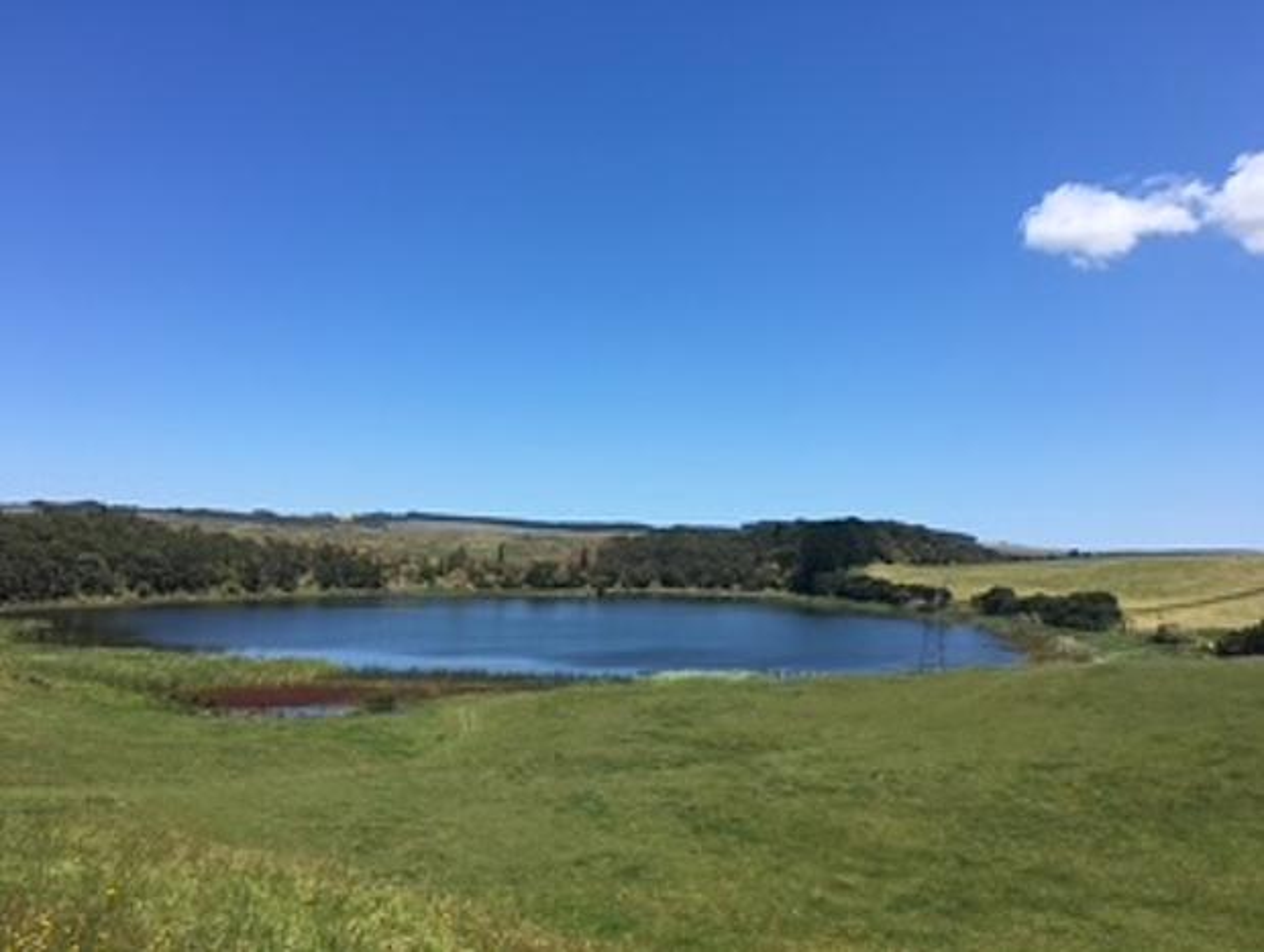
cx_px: 632
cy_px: 476
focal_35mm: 29
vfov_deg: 48.3
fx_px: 1061
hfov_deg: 61.6
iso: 25
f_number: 2.2
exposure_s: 1/1709
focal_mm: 4.15
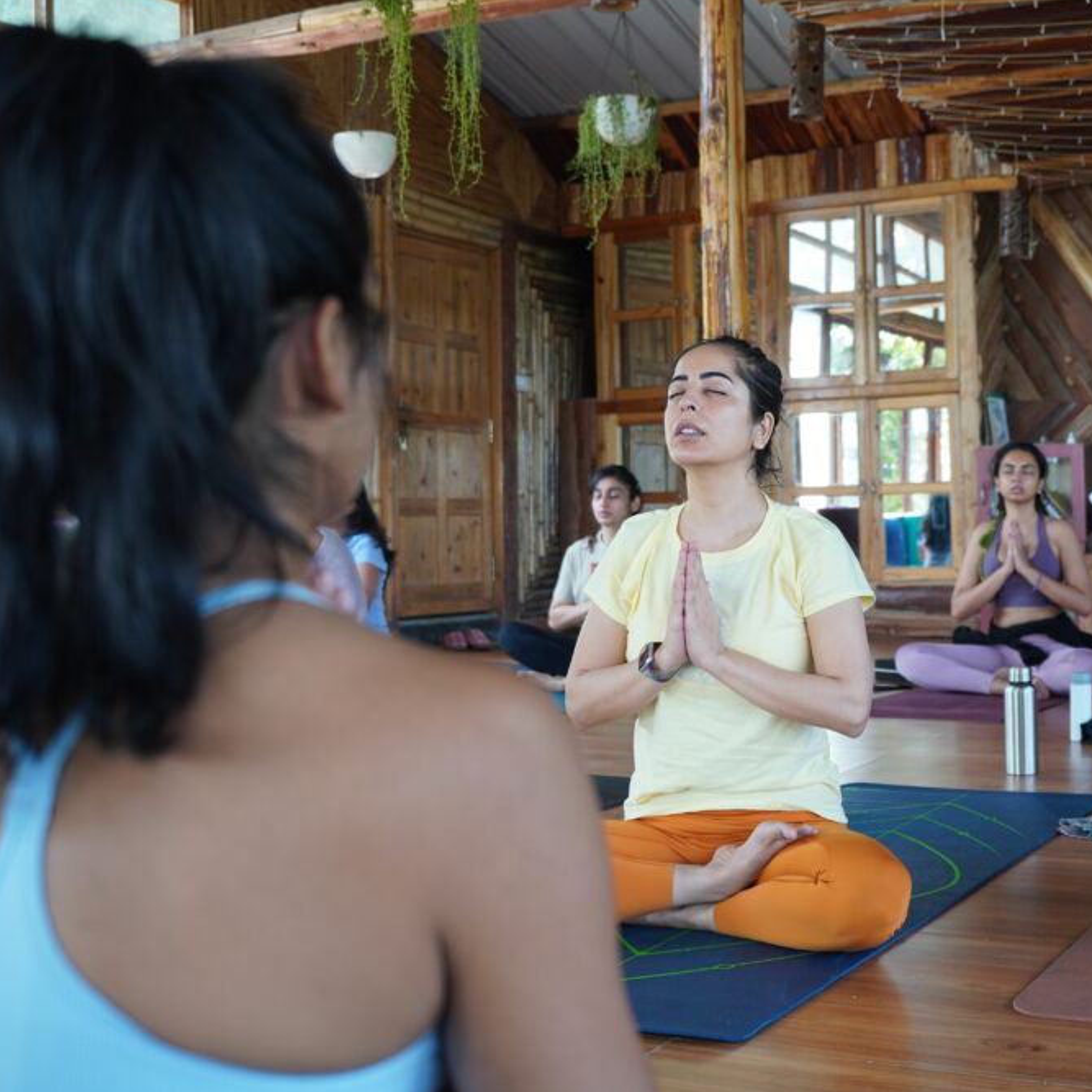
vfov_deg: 36.1
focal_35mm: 47
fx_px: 1677
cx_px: 771
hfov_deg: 35.5
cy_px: 544
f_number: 2.8
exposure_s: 1/100
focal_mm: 24
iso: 200
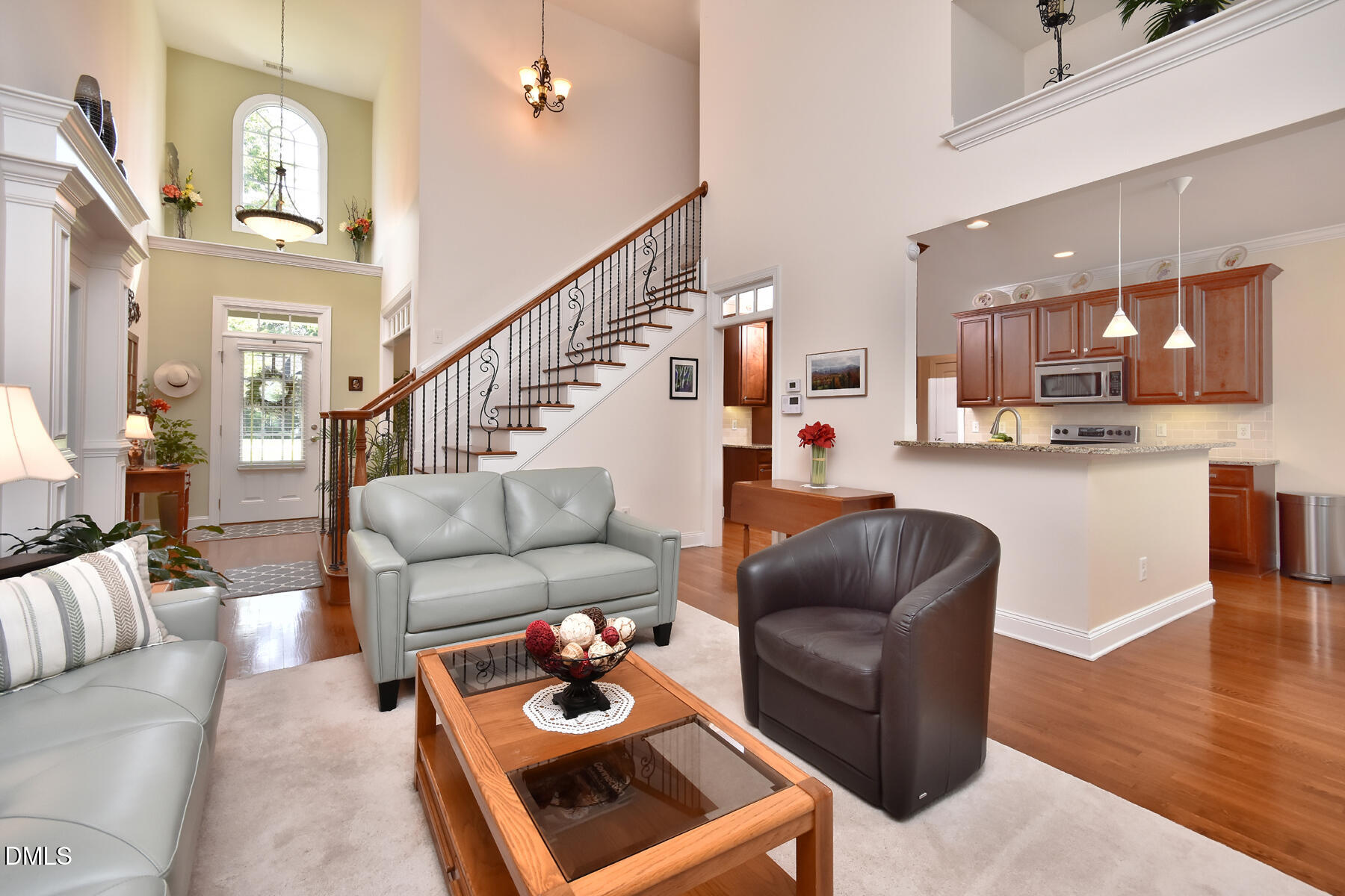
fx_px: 560
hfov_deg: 100.4
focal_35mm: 15
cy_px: 448
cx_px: 672
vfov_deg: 77.3
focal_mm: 10
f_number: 8
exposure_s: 1/40
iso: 400
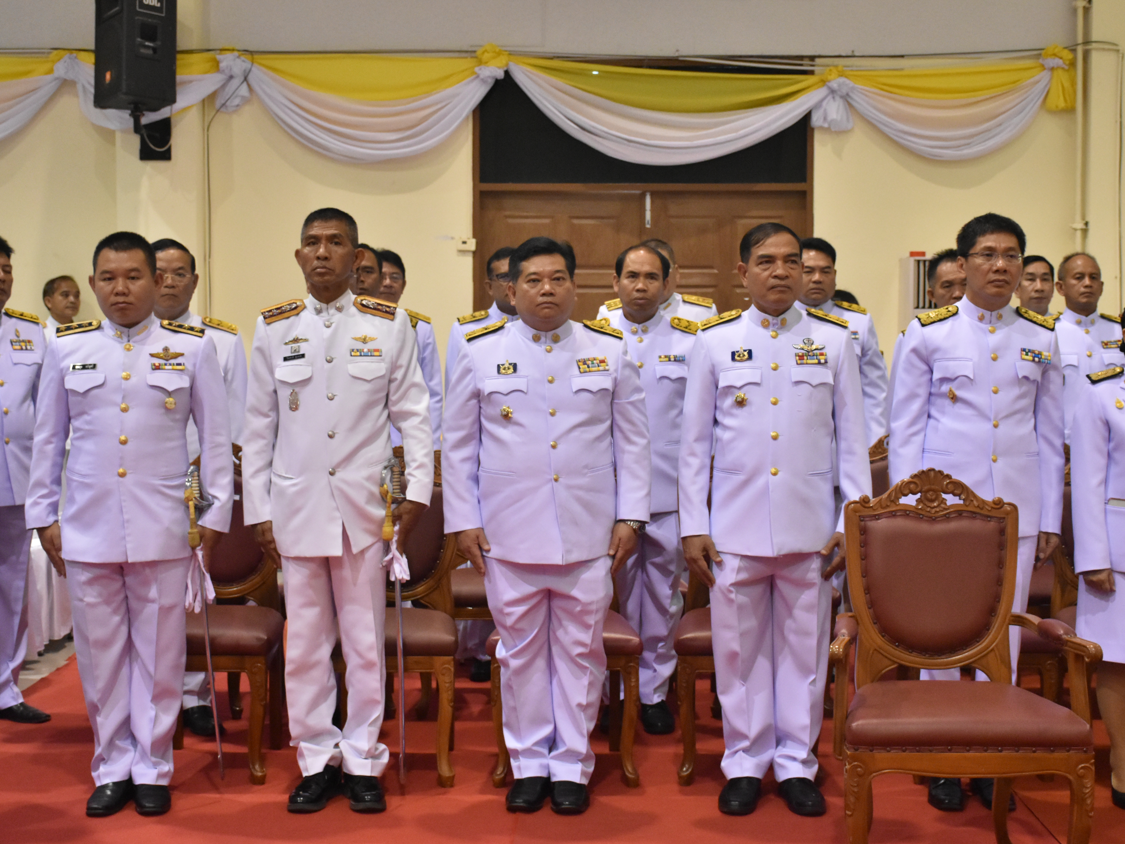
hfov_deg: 34.3
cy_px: 422
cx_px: 631
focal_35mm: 56
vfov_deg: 26.1
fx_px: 1820
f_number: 5
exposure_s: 1/100
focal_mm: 34
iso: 2500
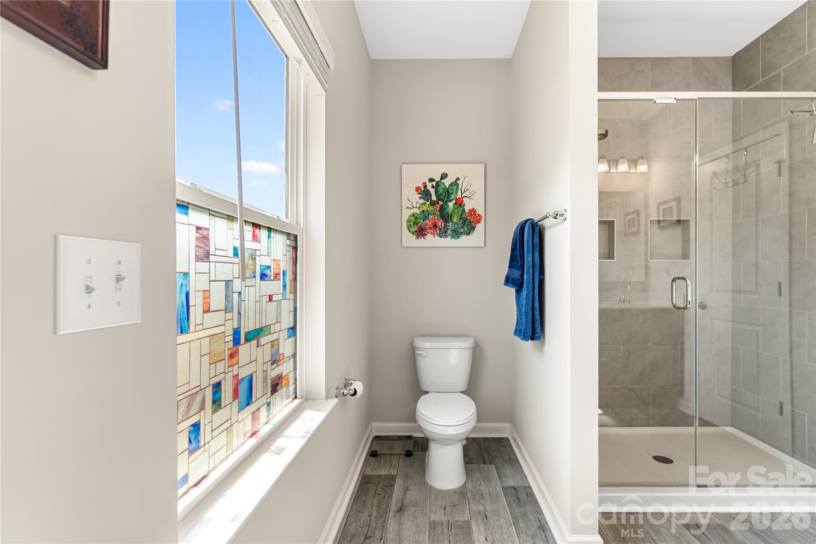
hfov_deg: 100.4
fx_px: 340
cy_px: 272
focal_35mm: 15
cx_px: 408
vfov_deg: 77.3
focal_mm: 10
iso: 100
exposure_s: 1/60
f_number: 4
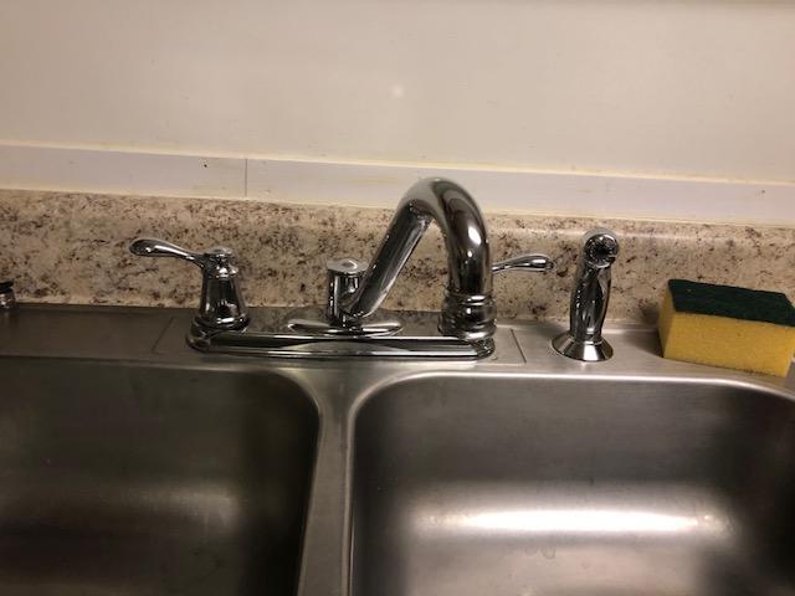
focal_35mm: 28
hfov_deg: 63.4
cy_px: 298
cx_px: 398
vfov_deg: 49.7
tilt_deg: -22.9
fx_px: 643
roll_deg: -3.7
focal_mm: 3.99
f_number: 1.8
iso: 40
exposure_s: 1/17
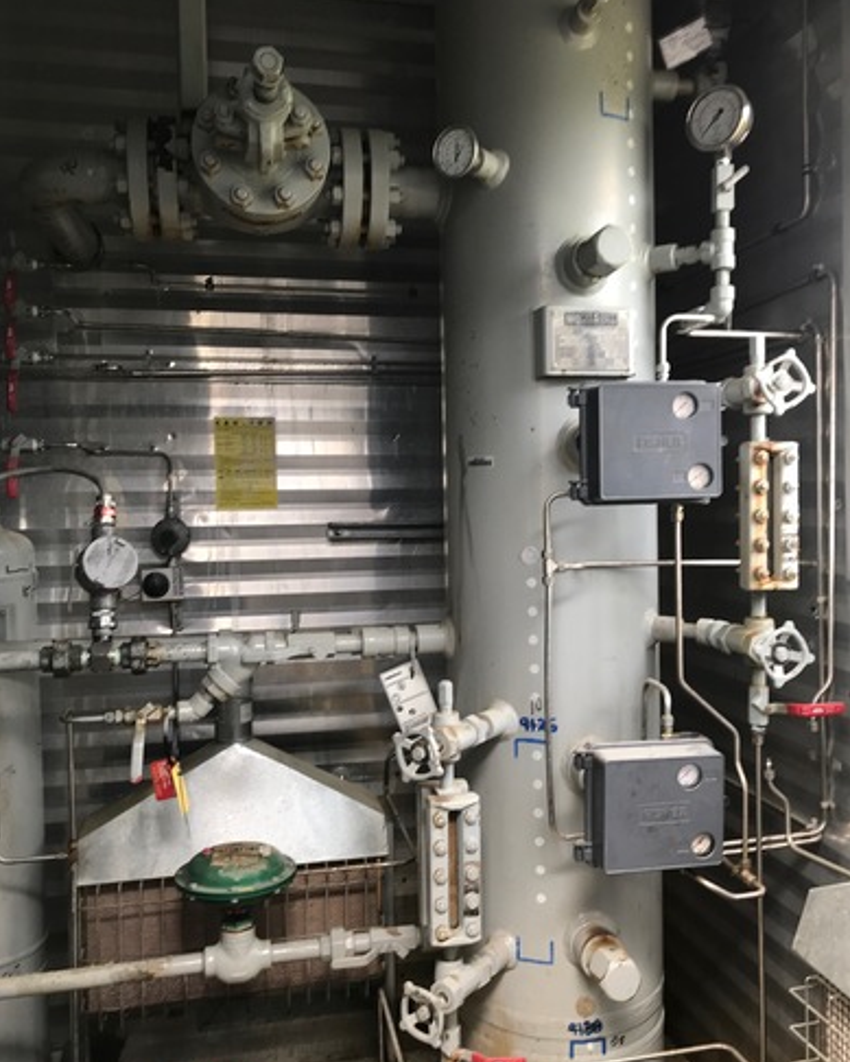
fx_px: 943
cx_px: 435
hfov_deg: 48.5
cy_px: 521
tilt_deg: -2.5
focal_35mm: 30
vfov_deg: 58.8
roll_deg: +2.4
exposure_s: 1/45
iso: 20
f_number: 1.8
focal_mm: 3.99
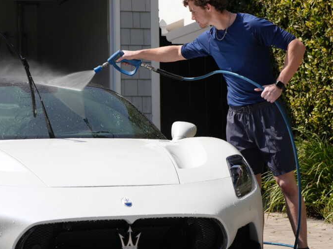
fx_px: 1048
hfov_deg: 18.1
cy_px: 106
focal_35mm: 109
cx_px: 166
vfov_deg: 13.6
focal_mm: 50
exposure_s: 1/800
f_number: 4.5
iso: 100
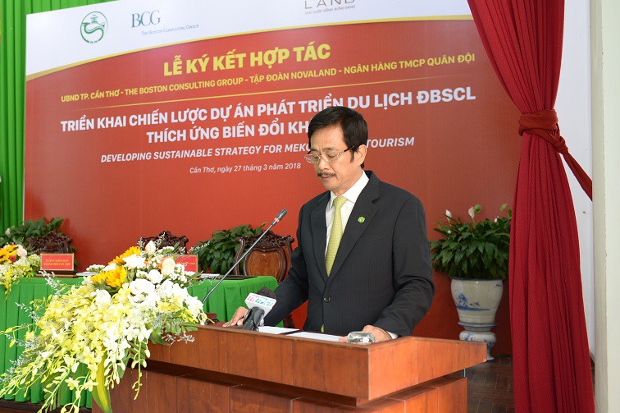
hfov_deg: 46.9
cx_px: 226
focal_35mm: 41
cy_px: 223
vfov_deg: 32.6
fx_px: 706
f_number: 3.2
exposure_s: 1/125
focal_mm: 31
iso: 640
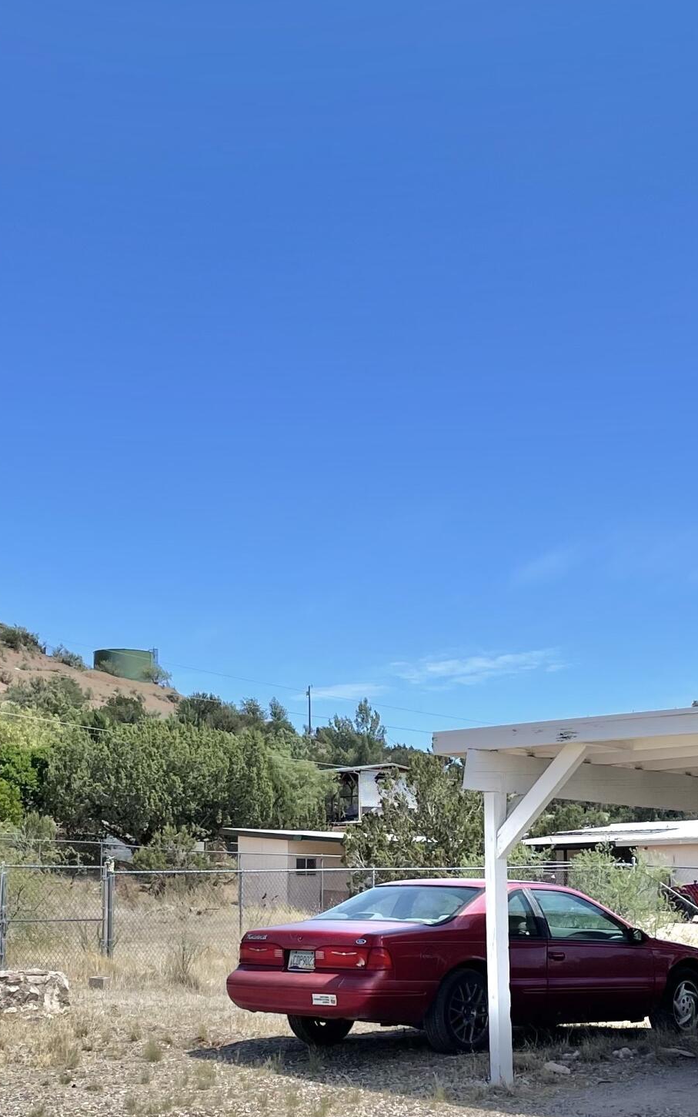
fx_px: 1735
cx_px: 405
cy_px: 808
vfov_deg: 35.1
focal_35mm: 57
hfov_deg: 22.7
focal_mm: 4.2
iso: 32
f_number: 1.6
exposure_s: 1/2817
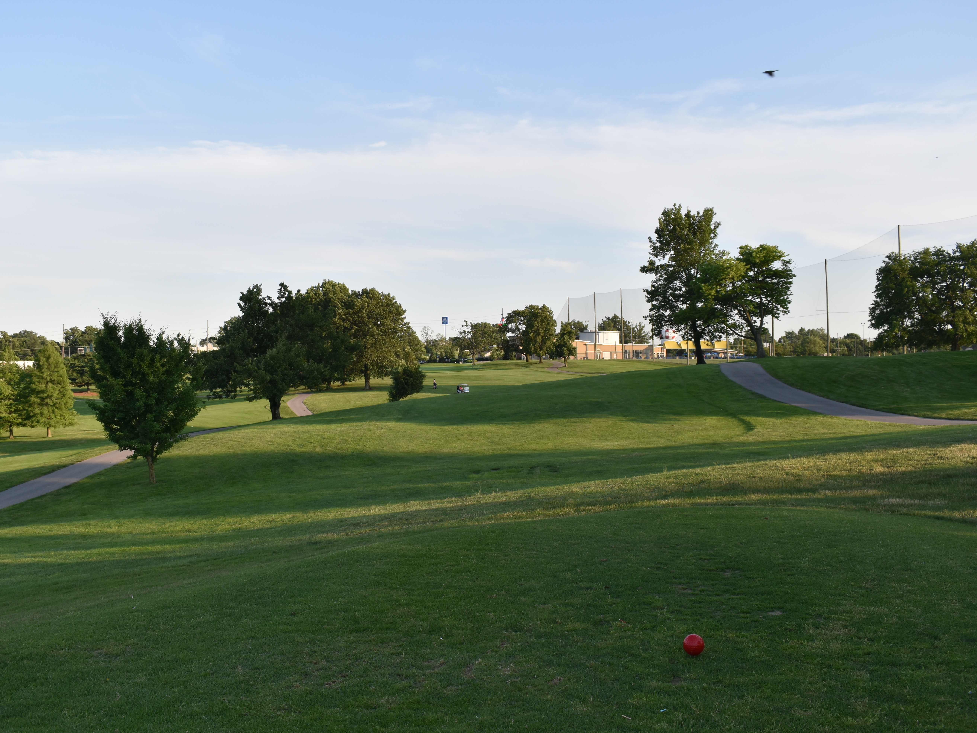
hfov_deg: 53.2
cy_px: 368
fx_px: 975
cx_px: 451
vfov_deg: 41.2
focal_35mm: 35
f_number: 7.1
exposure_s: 1/250
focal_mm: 21
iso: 200
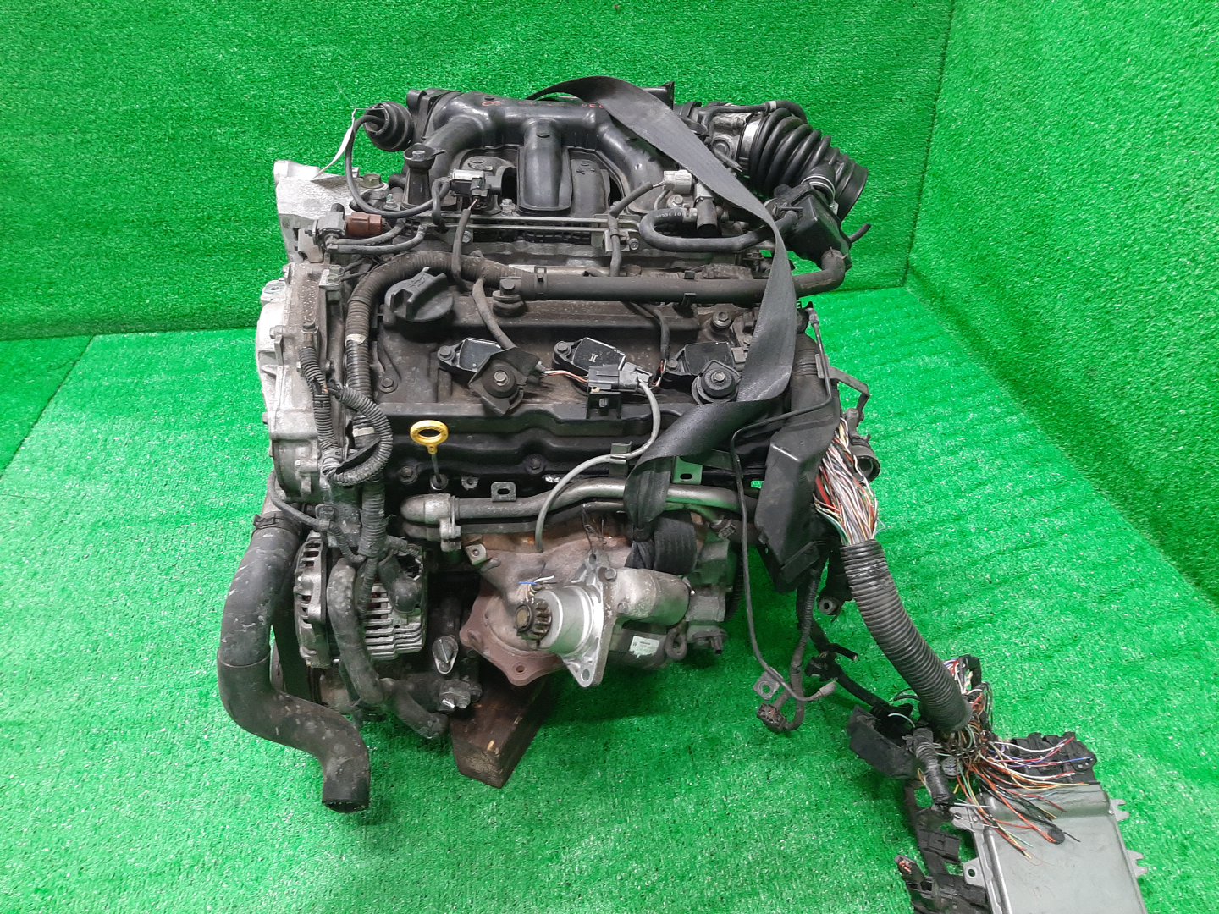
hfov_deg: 67.3
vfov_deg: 53.1
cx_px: 610
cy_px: 457
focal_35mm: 26
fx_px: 916
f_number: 1.7
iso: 204
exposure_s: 1/50
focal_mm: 3.93
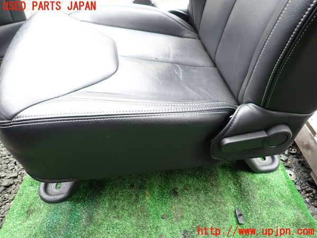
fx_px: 229
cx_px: 158
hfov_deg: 69.4
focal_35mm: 25
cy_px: 119
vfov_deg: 54.9
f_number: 2
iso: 100
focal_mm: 4.5
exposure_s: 1/60
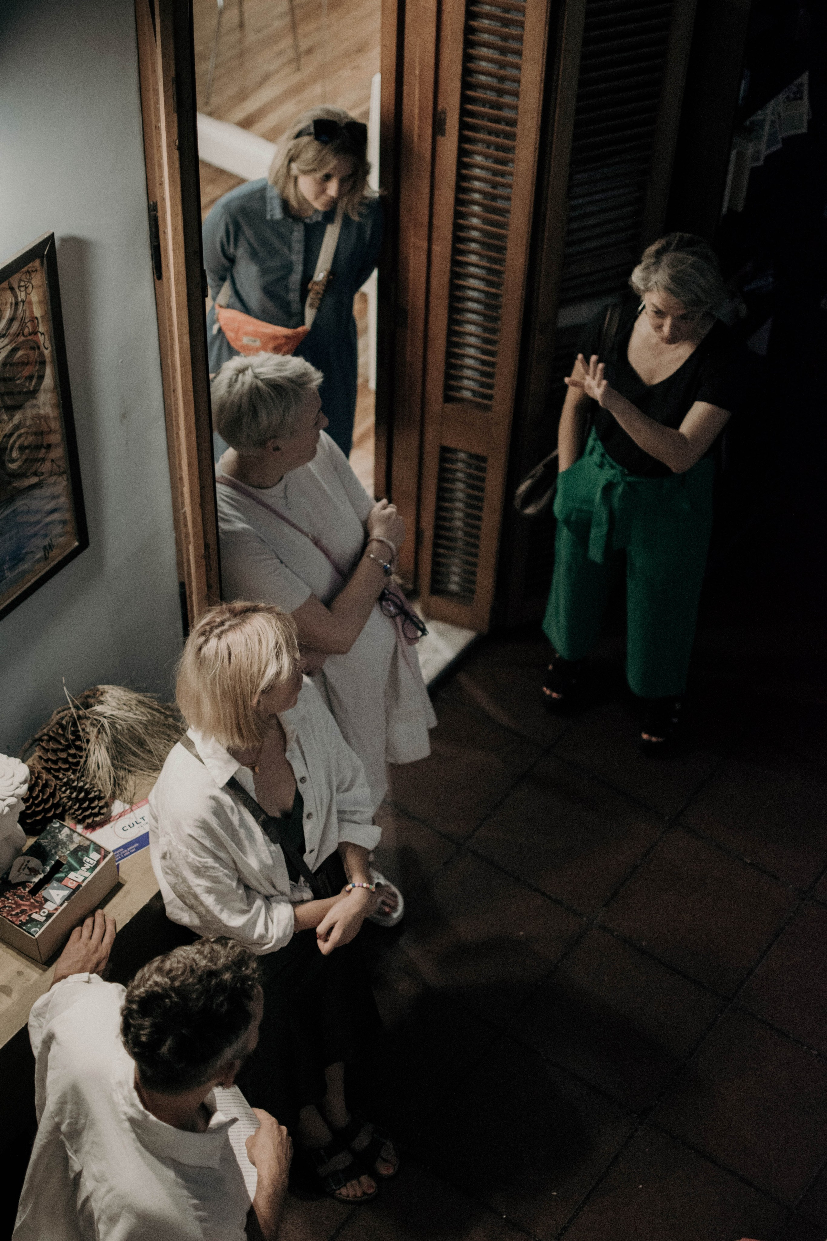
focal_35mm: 52
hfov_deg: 25.8
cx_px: 414
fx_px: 1809
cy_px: 620
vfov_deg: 37.9
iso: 1000
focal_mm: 35
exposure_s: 1/200
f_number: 1.8
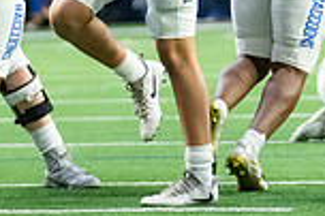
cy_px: -161
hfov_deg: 4.4
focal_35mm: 469
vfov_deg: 2.9
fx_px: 4229
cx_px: 105
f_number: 2.8
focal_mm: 123
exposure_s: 1/800
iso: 4000
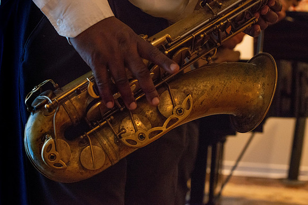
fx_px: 471
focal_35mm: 55
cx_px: 143
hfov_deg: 36.2
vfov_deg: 24.6
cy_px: 102
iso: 6400
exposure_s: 1/100
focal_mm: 50
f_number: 4.5
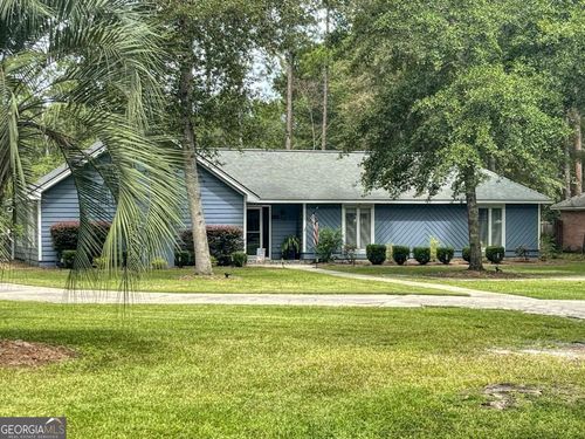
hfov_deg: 37.5
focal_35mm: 51
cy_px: 220
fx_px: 862
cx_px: 292
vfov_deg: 28.6
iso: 32
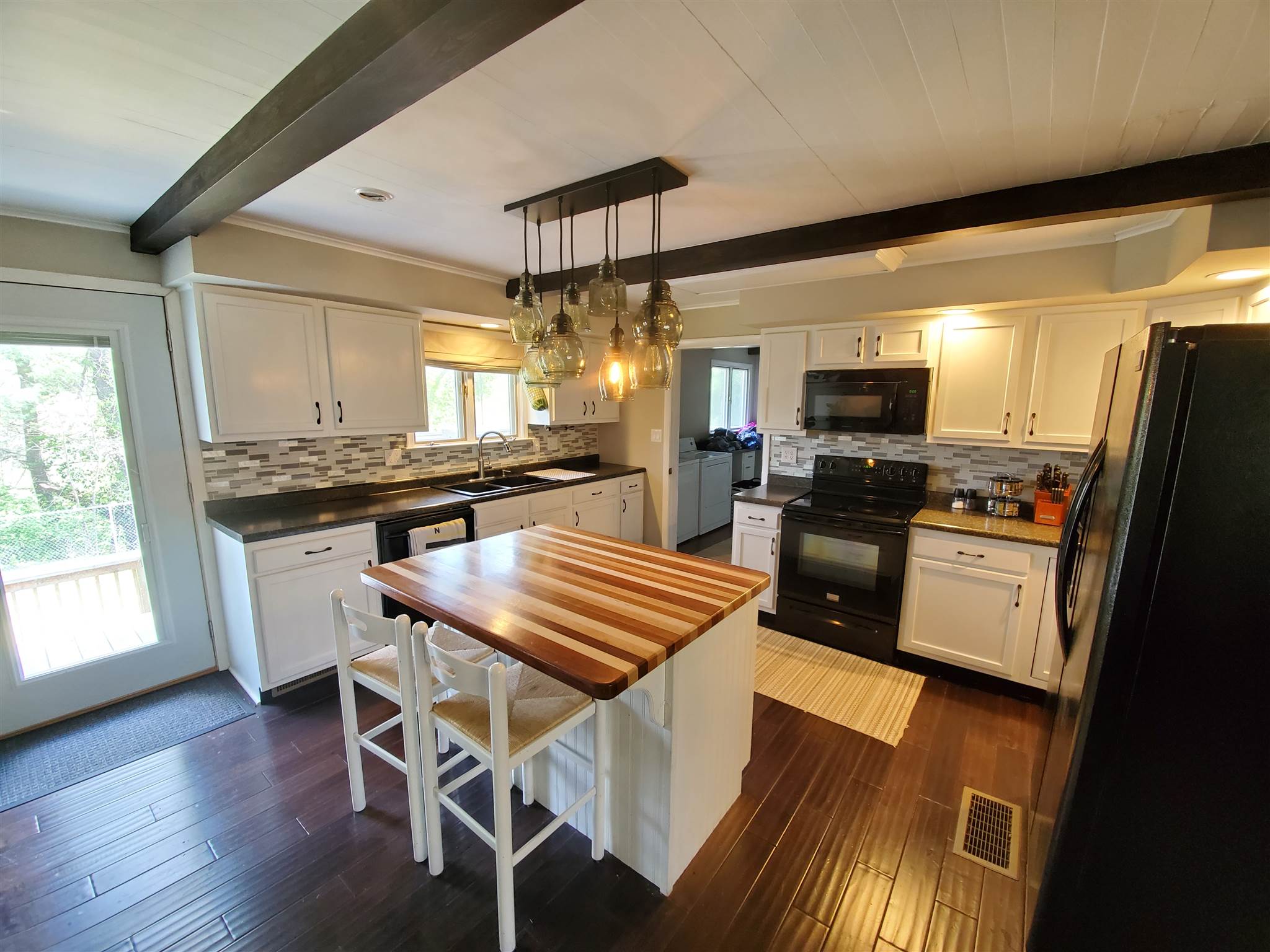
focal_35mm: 13
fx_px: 477
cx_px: 635
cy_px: 476
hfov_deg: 106.2
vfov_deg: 89.9
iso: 400
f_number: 2.2
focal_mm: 1.8
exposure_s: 1/29
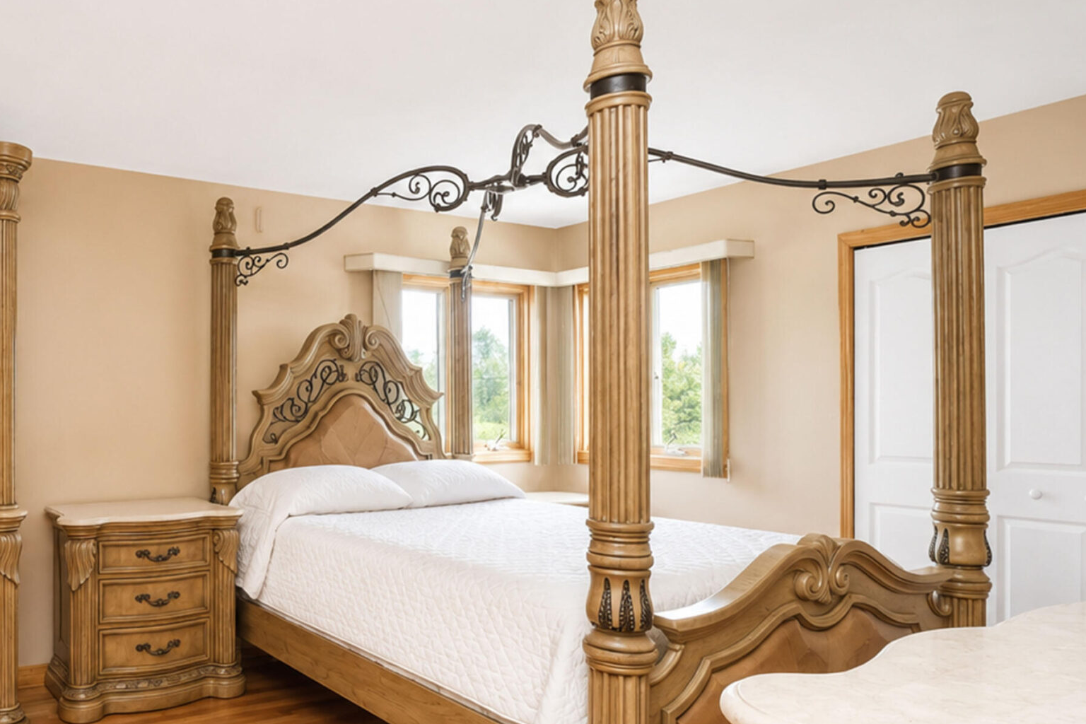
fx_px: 754
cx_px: 245
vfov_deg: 51.0
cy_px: 432
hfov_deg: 66.1
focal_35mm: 25
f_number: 7.1
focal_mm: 10
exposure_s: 1/60
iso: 2000
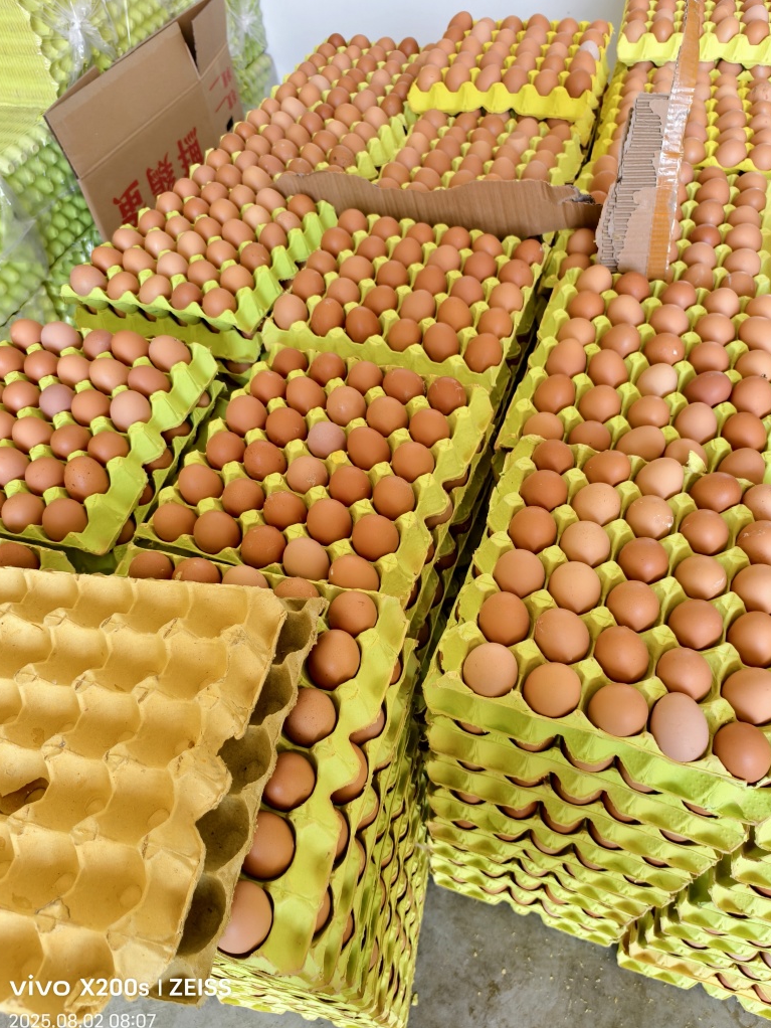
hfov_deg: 56.8
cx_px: 389
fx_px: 712
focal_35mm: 24
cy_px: 520
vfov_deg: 71.6
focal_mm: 5.6
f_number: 1.57
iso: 298
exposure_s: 1/100
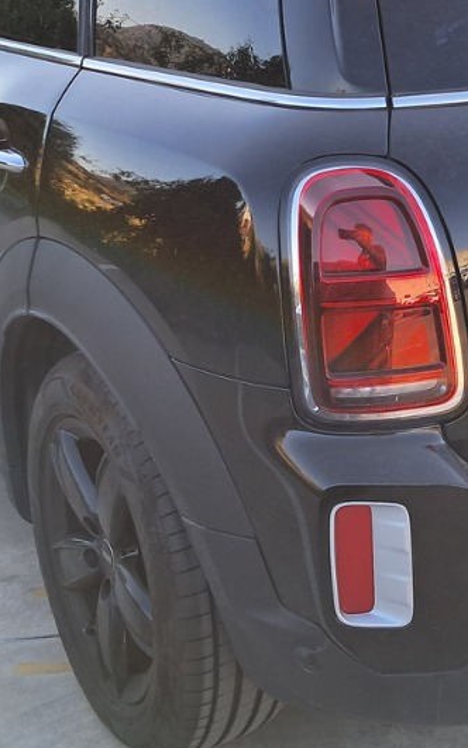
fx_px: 1408
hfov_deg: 18.5
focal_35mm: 69
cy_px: 237
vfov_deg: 29.5
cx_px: 426
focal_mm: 4
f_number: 1.8
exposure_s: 1/135
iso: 50
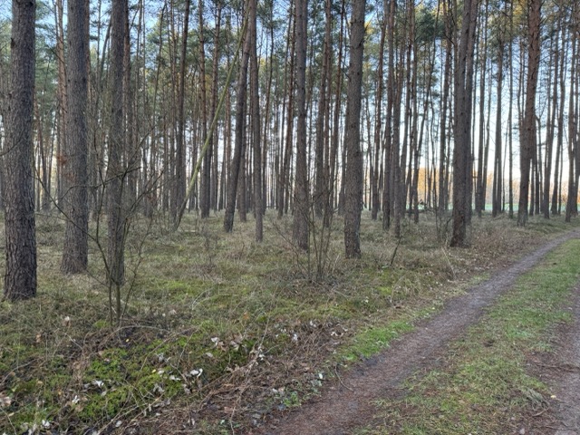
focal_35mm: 24
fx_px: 402
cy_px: 218
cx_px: 290
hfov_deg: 71.6
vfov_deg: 56.8
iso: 200
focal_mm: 6.76
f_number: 1.78
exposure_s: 1/121
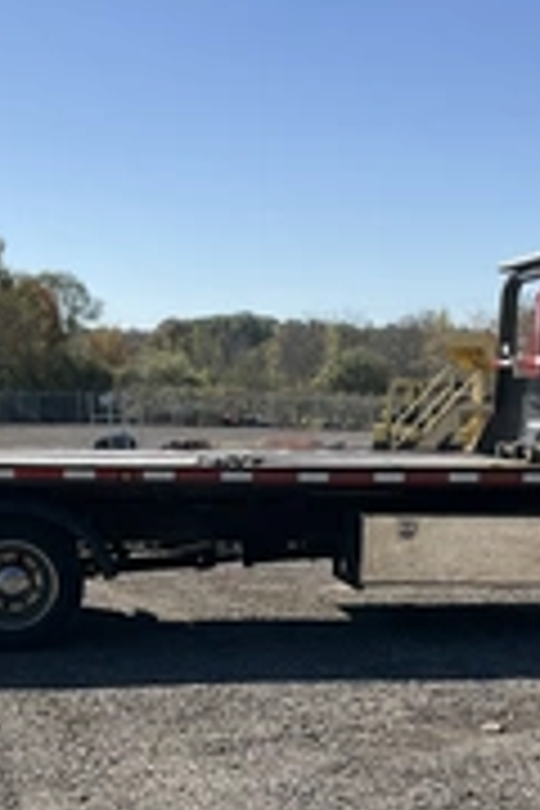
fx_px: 1507
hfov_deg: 20.3
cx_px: 248
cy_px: 576
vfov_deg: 29.7
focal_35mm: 67
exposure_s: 1/1984
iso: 25
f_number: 1.8
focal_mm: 3
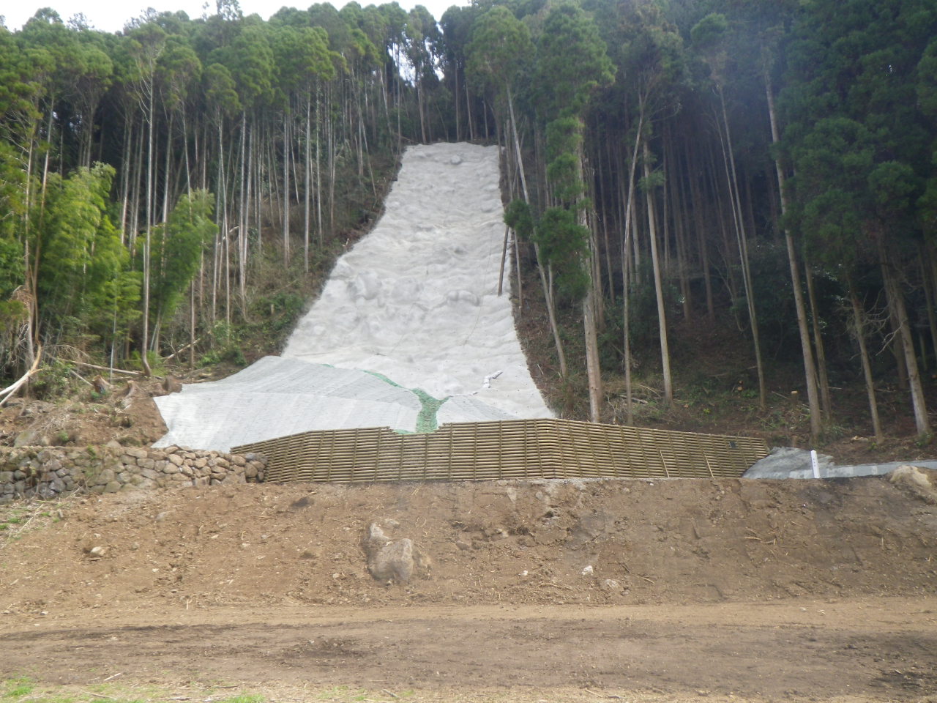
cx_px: 468
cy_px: 352
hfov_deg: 63.4
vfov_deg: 49.7
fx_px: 758
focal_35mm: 28
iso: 80
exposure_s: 1/250
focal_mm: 5
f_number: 3.5
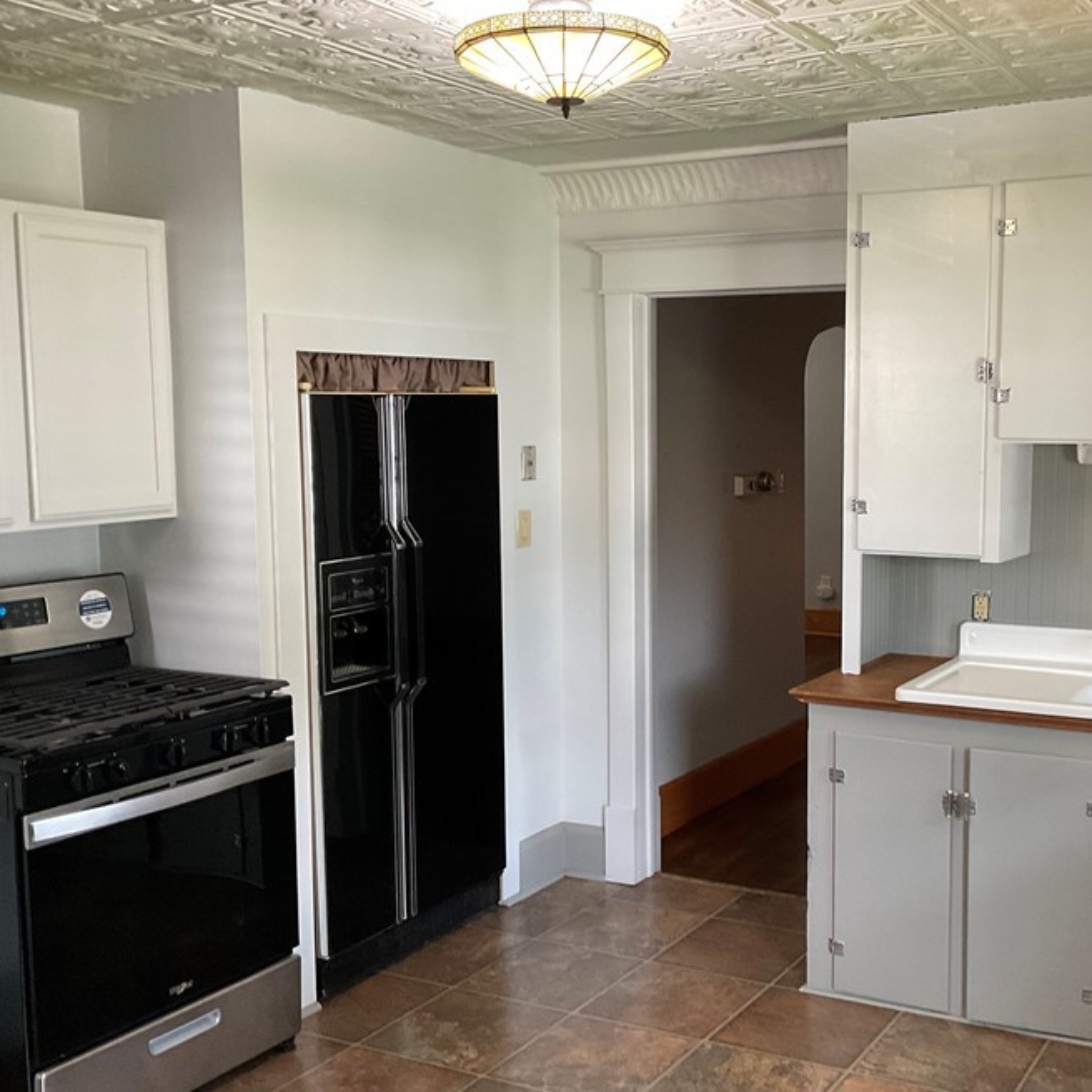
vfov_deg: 41.9
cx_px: 756
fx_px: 1428
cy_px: 561
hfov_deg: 41.1
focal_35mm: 40
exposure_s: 1/60
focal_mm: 3
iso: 200
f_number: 1.8
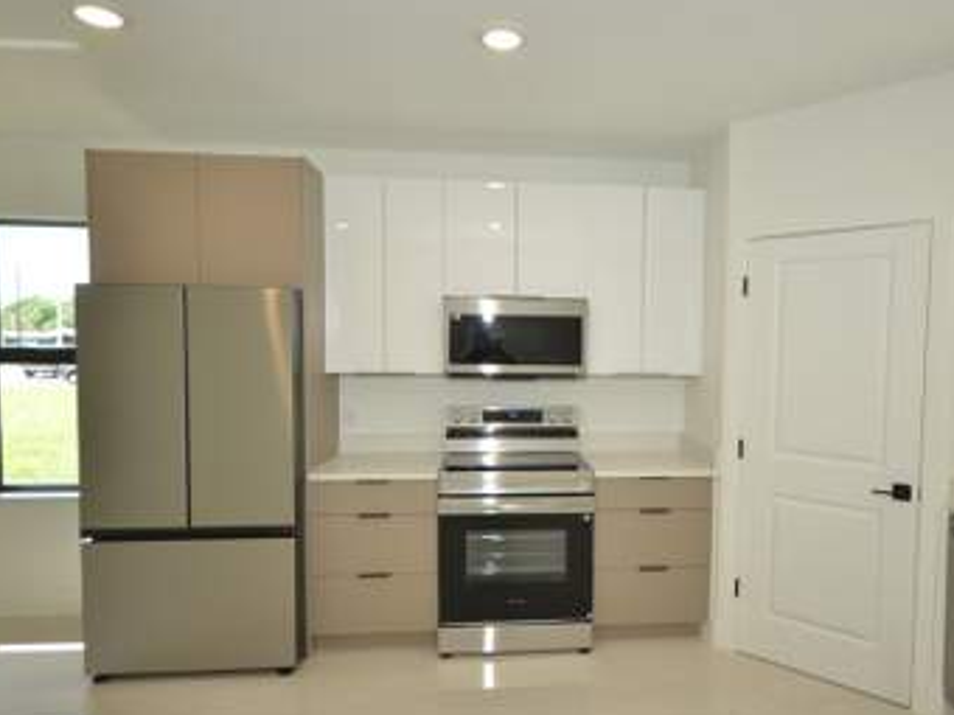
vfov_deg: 58.2
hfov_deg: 72.7
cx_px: 550
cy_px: 369
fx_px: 643
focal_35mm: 23
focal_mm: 11.5
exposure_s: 1/80
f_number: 4.5
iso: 200
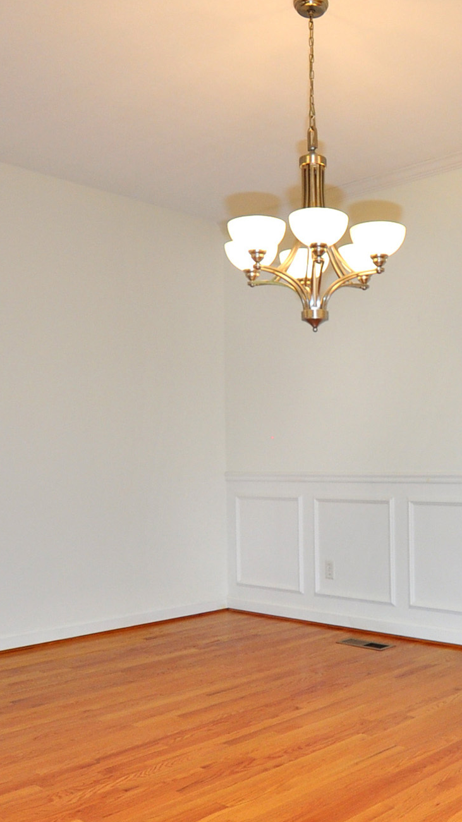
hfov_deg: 32.7
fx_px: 762
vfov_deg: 56.6
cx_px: 372
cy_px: 446
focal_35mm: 35
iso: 320
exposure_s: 1/60
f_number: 4.5
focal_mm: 10
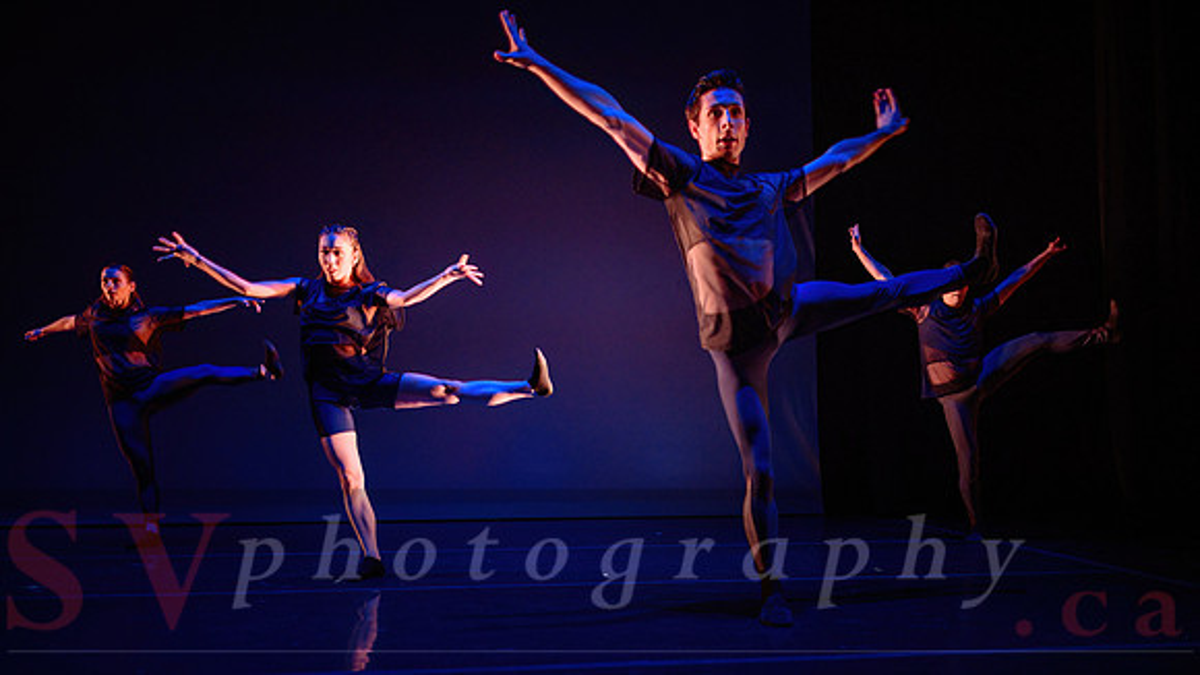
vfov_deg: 38.3
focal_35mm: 30
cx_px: 712
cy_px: 471
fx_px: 955
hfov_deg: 63.8
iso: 1600
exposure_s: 1/200
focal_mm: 24
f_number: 1.4
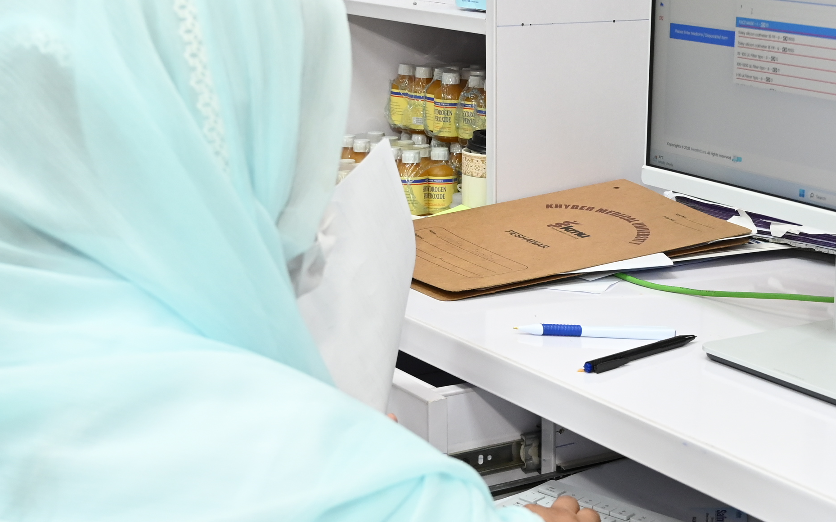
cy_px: 301
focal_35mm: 73
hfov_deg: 27.9
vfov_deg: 17.8
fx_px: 1669
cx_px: 577
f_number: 5.6
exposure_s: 1/200
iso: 1600
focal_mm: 29.5
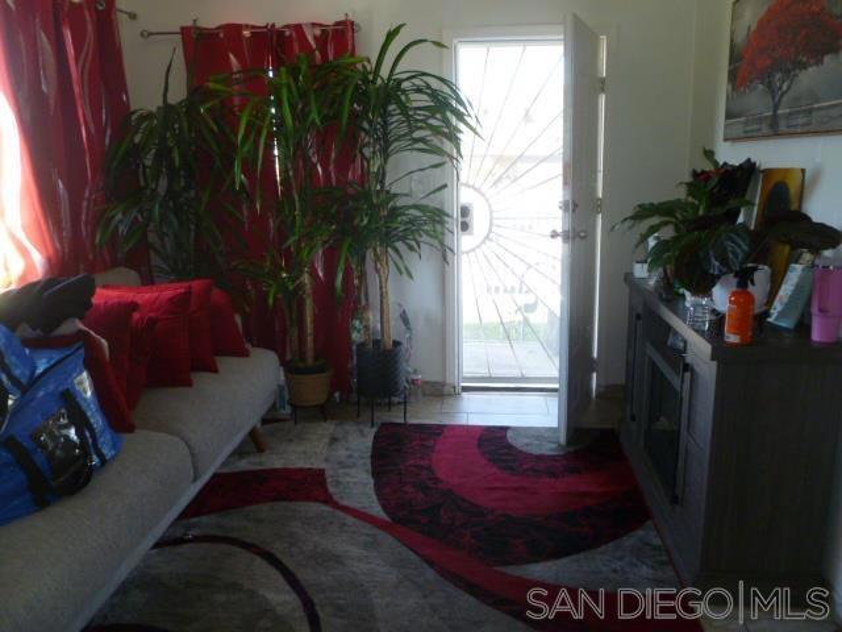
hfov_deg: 63.4
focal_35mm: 28
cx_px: 421
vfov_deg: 49.7
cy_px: 316
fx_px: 681
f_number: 3.3
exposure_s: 1/30
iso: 250
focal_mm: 5
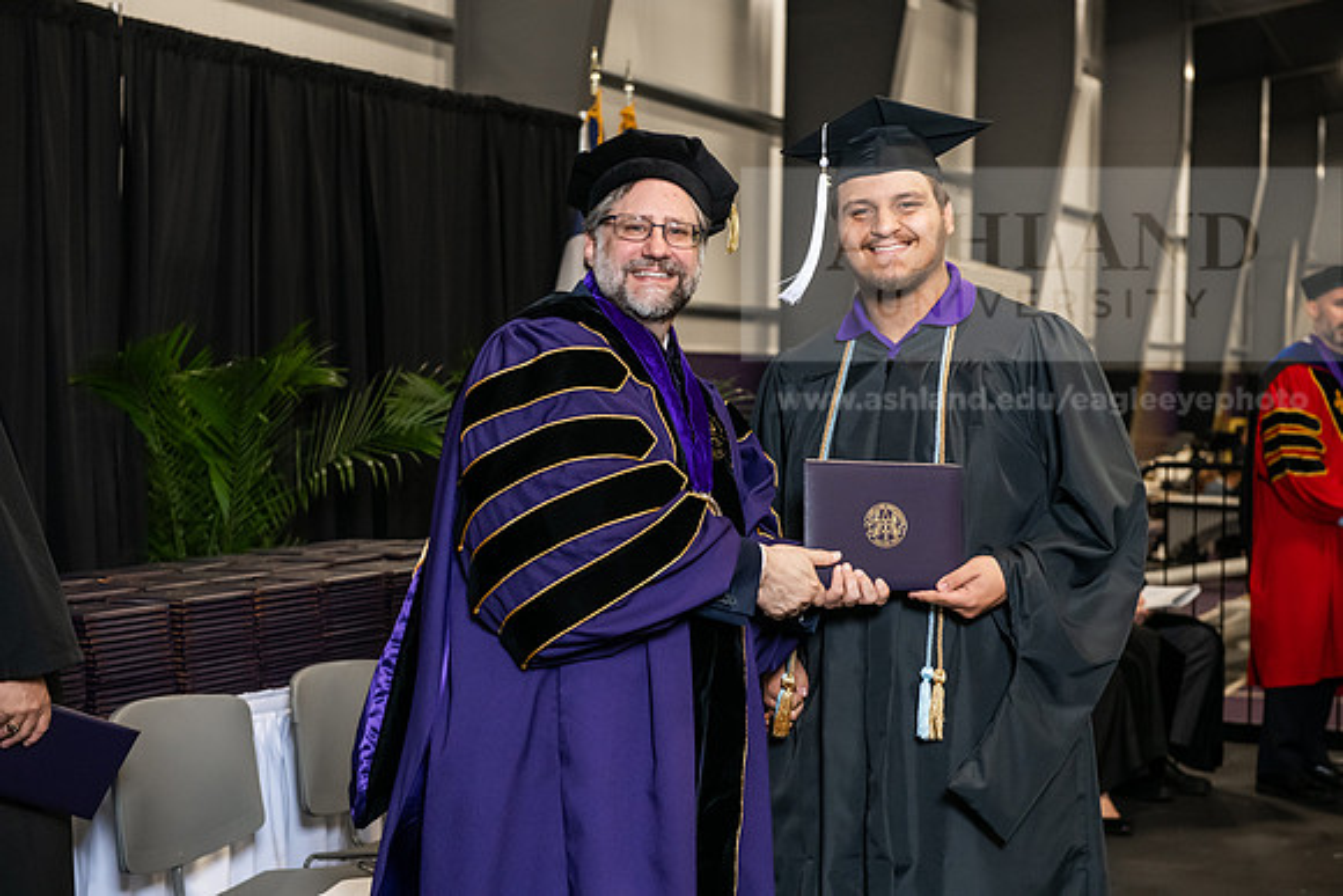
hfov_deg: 32.4
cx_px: 672
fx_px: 2313
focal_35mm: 62
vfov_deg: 21.9
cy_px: 448
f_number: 5
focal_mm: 62
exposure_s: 1/200
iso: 2500
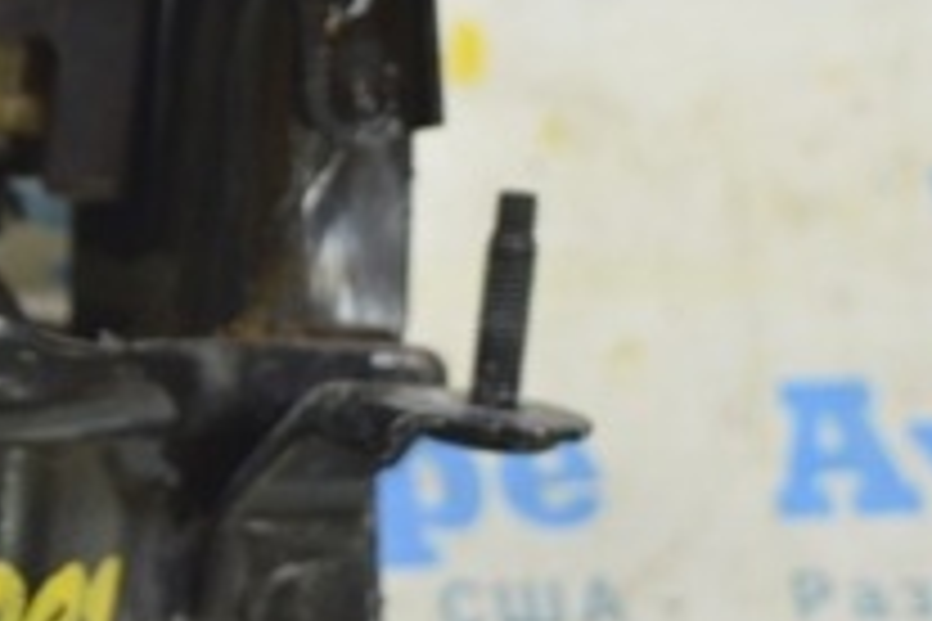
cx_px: -288
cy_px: 187
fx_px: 3716
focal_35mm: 144
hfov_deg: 13.7
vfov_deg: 9.5
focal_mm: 31
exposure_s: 1/20
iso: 400
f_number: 5.6
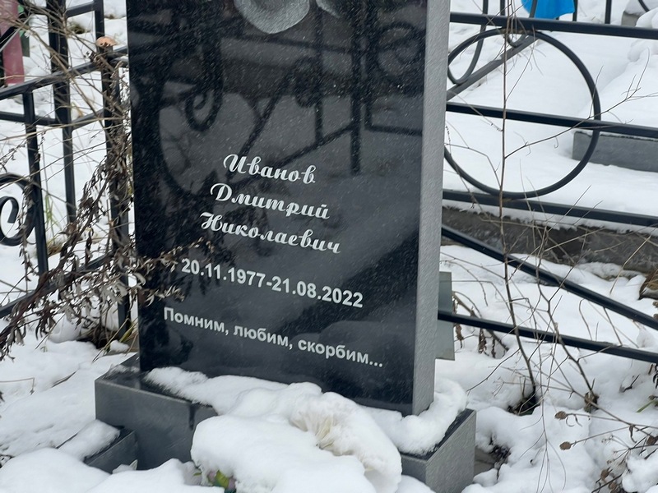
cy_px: 246
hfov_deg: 25.3
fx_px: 1464
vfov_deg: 19.1
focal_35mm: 77
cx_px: 329
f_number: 2.8
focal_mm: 9
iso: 64
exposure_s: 1/99
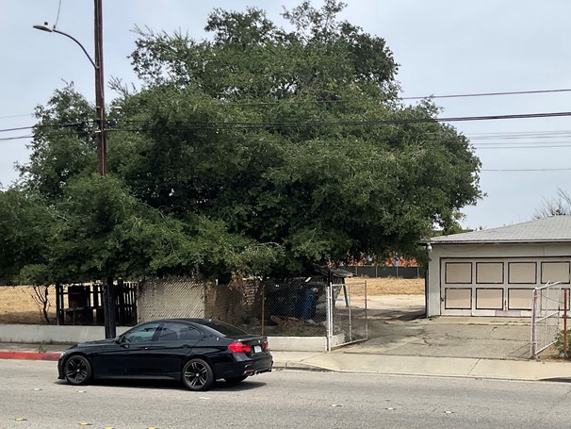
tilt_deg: +2.0
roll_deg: -0.2
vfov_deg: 29.5
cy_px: 289
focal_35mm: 49
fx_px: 809
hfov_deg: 38.5
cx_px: 370
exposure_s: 1/2667
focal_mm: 3
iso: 16
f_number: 1.8
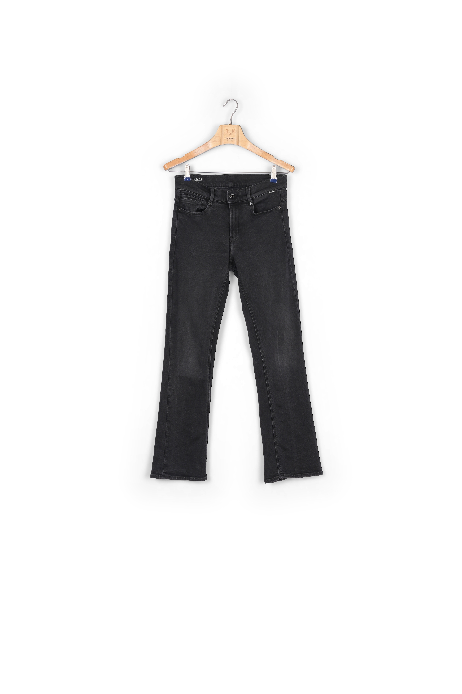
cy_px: 347
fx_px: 732
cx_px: 231
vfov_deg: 50.7
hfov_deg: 35.0
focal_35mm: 38
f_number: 11
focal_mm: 38
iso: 100
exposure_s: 1/125
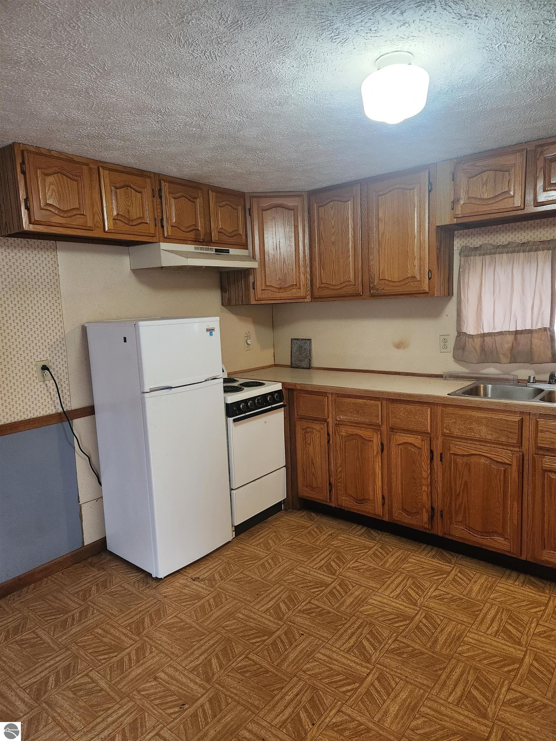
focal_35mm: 23
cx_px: 278
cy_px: 370
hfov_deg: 58.9
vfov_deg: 73.9
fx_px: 493
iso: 800
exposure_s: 1/120
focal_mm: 5.4
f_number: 1.8
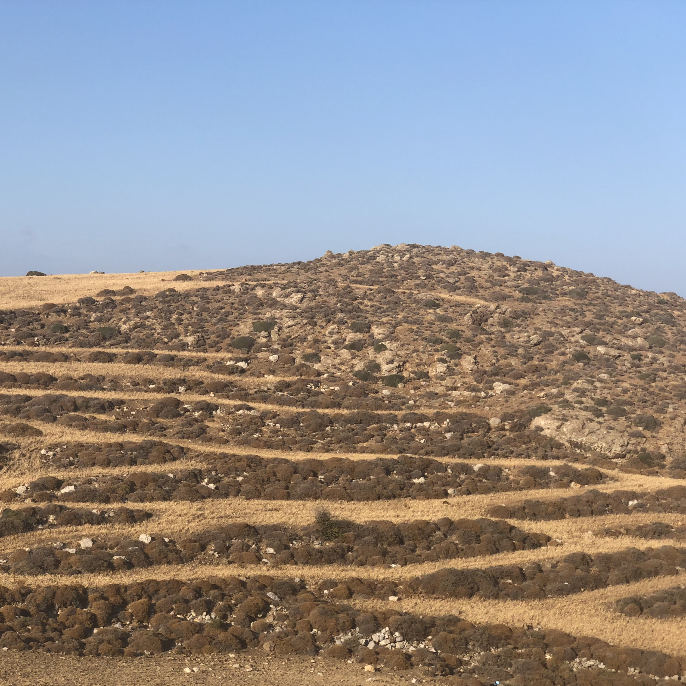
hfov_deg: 27.7
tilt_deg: +1.9
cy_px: 344
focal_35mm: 62
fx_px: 1390
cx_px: 300
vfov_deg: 27.7
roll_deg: -1.7
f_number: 2.4
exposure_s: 1/979
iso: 16
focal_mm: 6
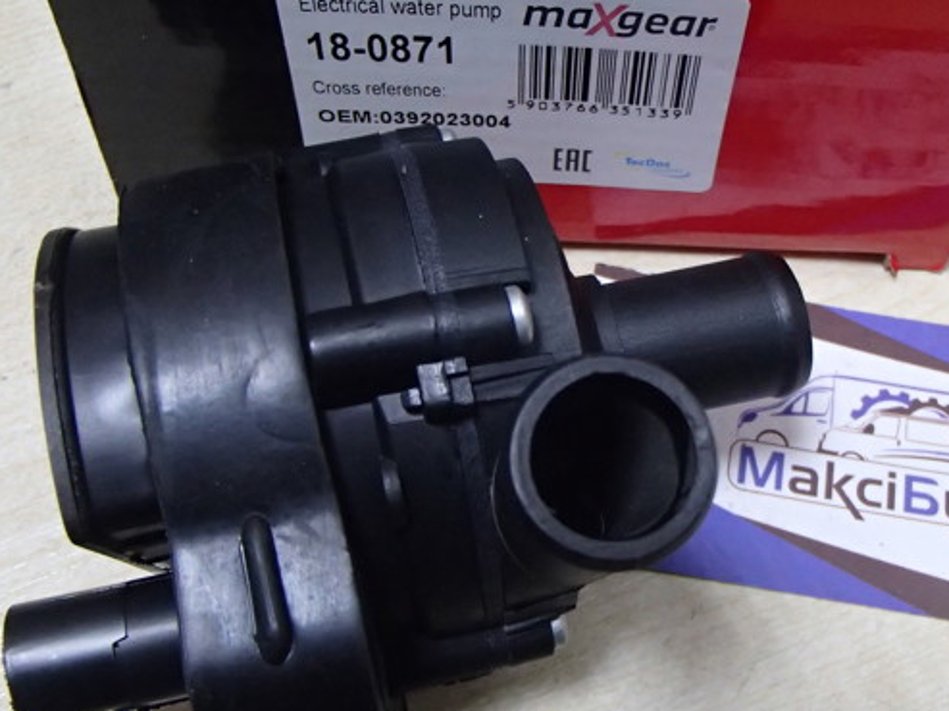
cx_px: 568
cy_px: 354
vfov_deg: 30.2
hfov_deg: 39.5
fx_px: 1315
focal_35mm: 48
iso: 1000
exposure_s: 1/40
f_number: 4.7
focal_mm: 6.64
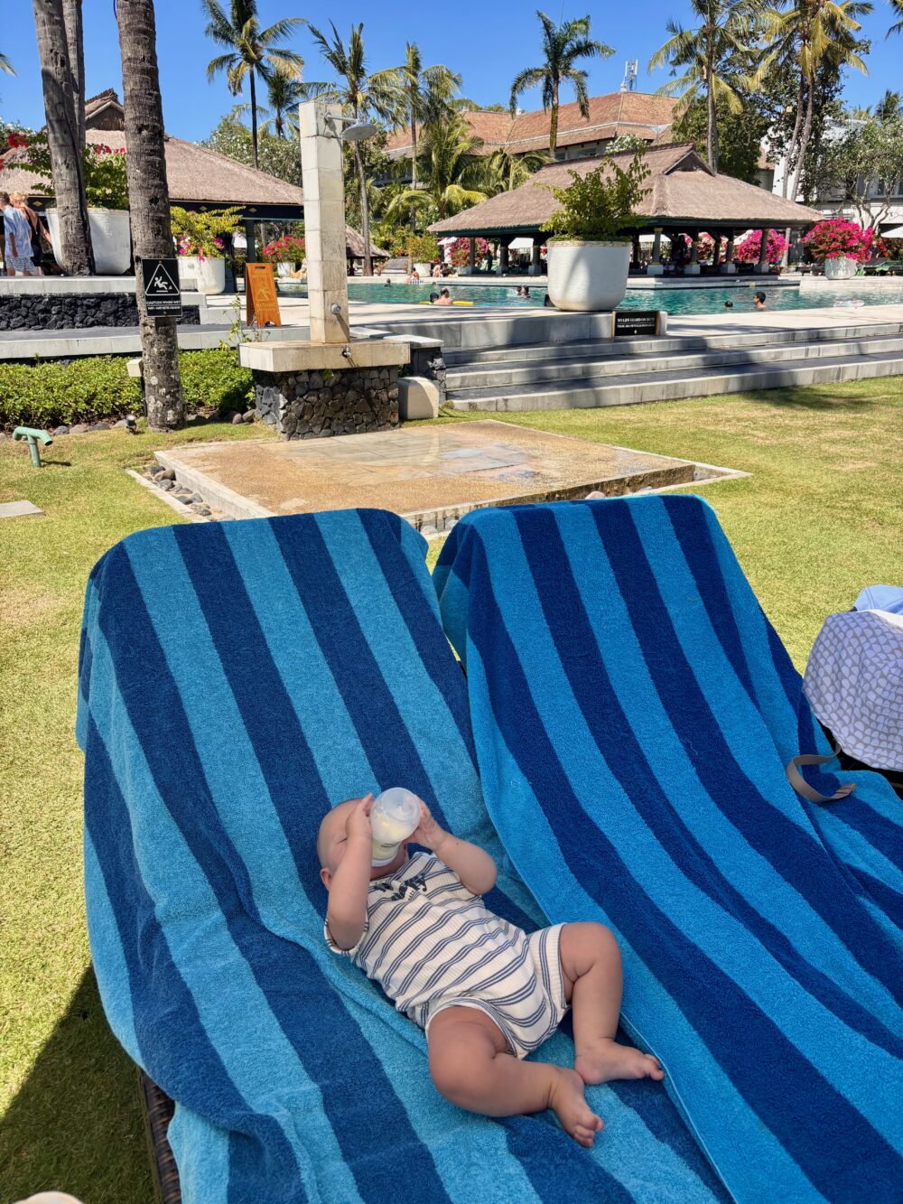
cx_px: 452
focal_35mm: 26
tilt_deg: -20.5
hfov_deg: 53.1
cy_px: 602
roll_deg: -0.5
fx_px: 904
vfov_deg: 67.3
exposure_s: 1/2024
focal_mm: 5.96
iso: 50
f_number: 1.6
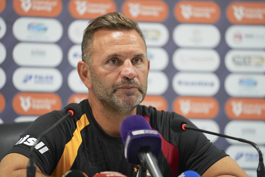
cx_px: 133
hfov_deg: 10.4
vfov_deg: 6.9
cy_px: 88
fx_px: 1457
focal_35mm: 198
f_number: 2.8
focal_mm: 197
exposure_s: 1/160
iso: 2000
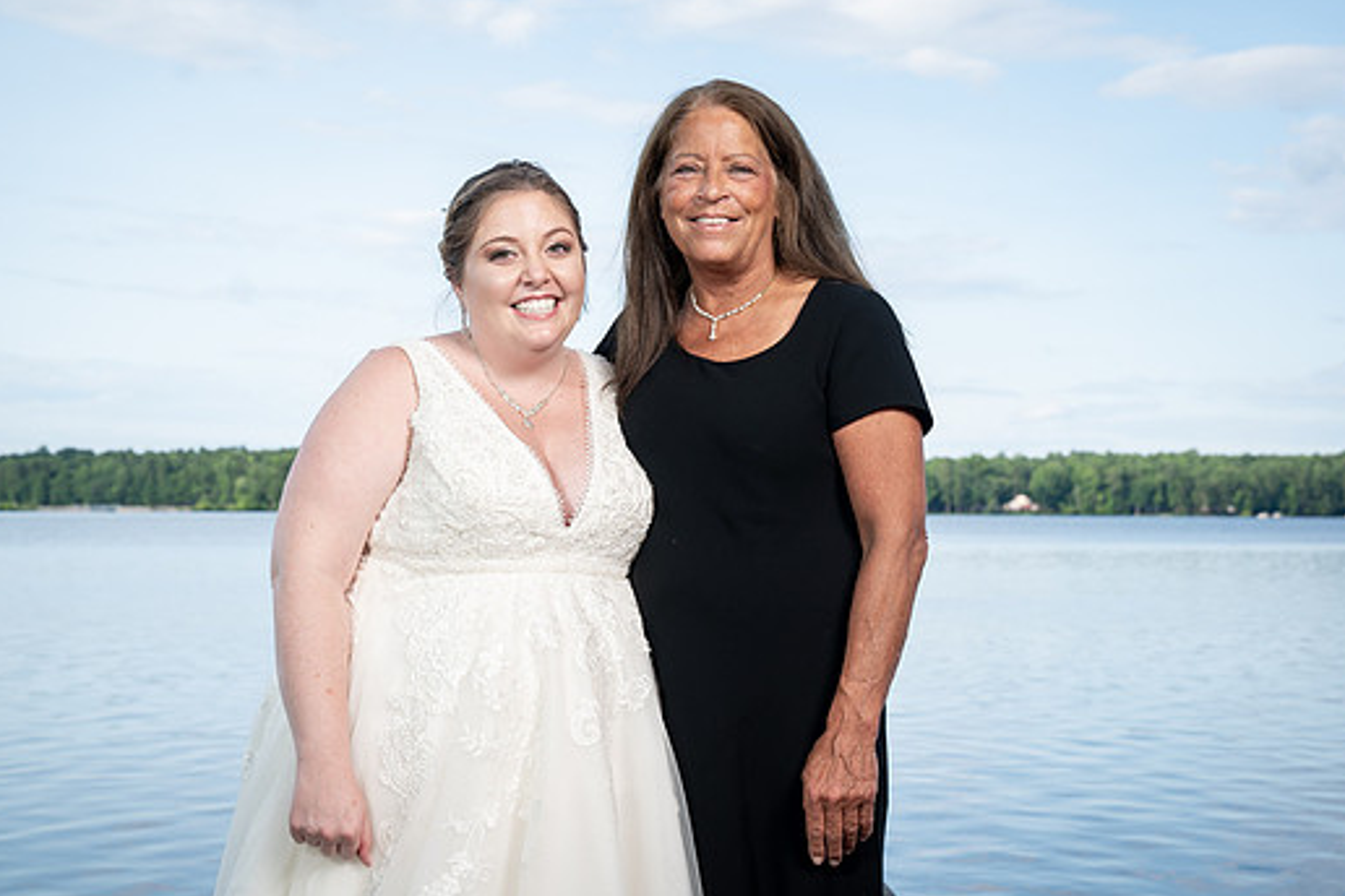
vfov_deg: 22.6
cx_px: 629
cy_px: 449
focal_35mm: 60
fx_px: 2241
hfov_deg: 33.4
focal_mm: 52
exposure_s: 1/200
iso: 100
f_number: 5.6
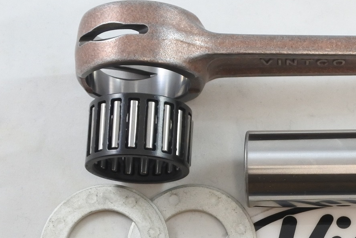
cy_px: 146
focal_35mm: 78
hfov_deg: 25.3
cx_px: 312
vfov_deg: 17.5
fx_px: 771
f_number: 4.2
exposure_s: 1/125
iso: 500
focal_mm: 15.7
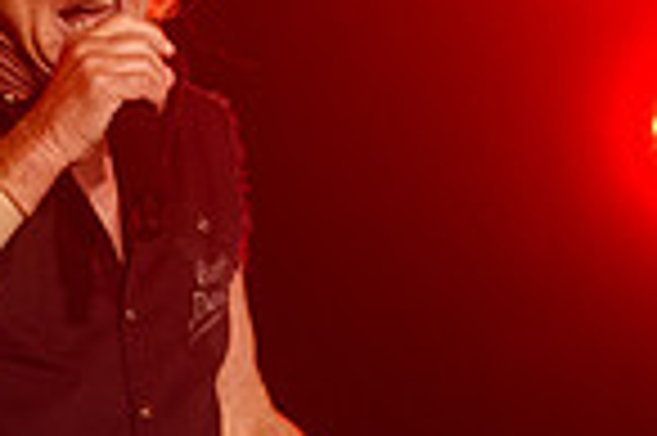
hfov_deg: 4.0
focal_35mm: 510
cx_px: -334
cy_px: 231
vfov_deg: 2.7
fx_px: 9297
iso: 2500
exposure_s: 1/800
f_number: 4
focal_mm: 116
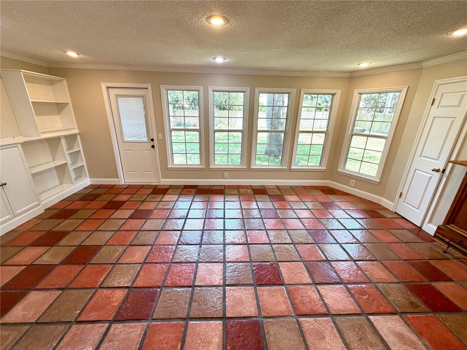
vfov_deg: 85.7
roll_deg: -1.3
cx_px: 234
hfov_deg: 102.1
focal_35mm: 14
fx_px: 189
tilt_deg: -19.7
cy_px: 175
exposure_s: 1/120
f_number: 2.2
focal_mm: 2.22
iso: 160
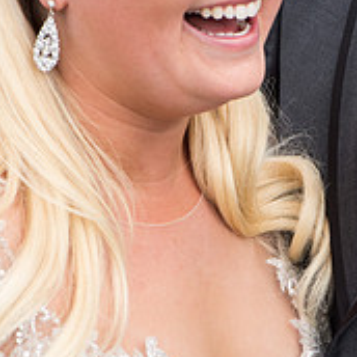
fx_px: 2730
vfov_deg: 7.5
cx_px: 278
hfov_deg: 7.5
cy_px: 222
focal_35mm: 234
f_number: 3.2
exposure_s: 1/640
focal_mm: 105
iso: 200
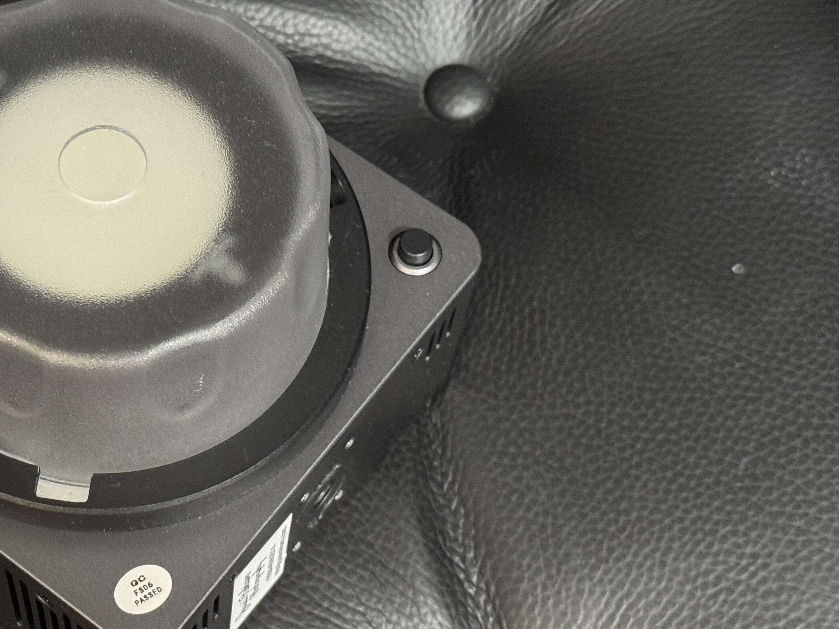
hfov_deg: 22.8
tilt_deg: -67.7
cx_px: 115
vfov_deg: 17.6
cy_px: 353
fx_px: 2036
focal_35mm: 84
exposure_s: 1/33
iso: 400
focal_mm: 6.76
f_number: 1.78
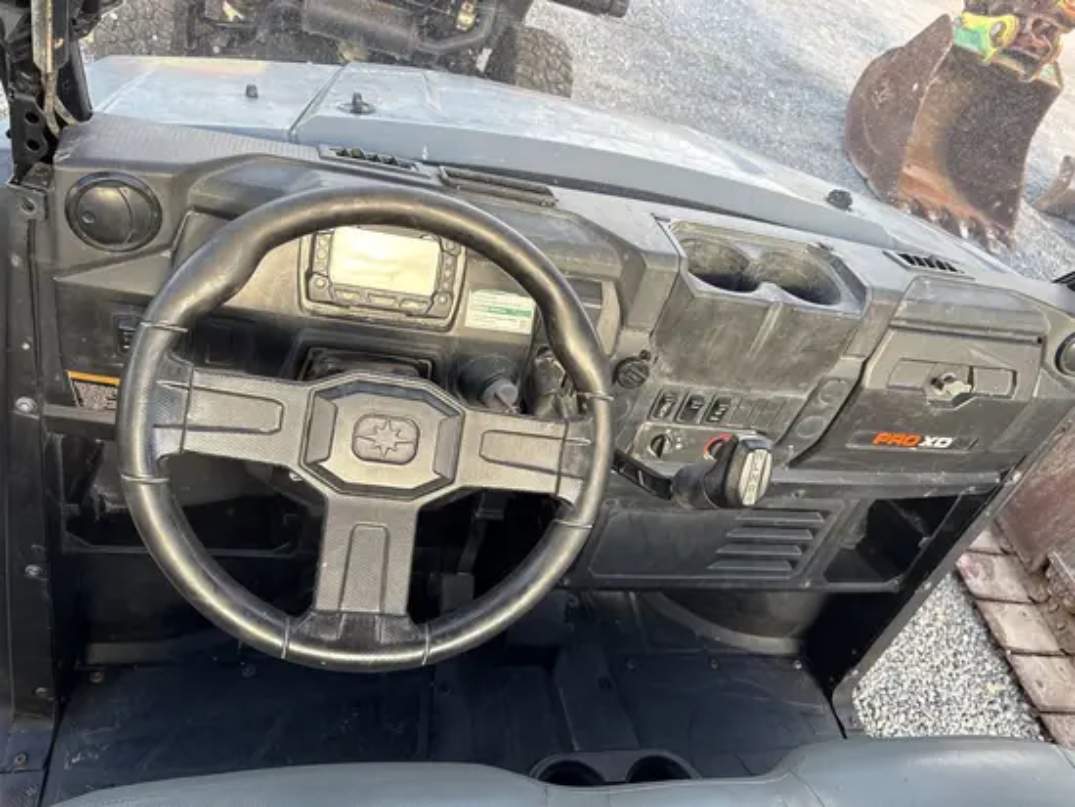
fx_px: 808
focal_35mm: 26
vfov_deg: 53.1
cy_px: 404
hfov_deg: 67.3
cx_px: 538
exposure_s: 1/122
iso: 40
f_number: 1.6
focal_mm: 5.96
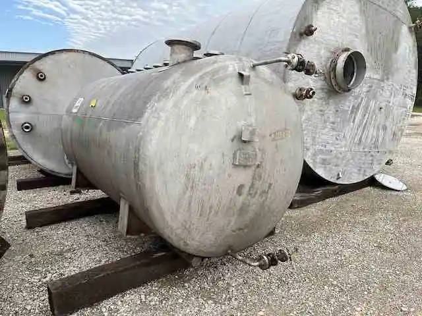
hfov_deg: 67.3
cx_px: 211
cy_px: 158
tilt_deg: -11.3
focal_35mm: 26
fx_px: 317
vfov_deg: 53.1
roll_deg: +0.8
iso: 50
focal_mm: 5.1
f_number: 1.6
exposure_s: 1/520
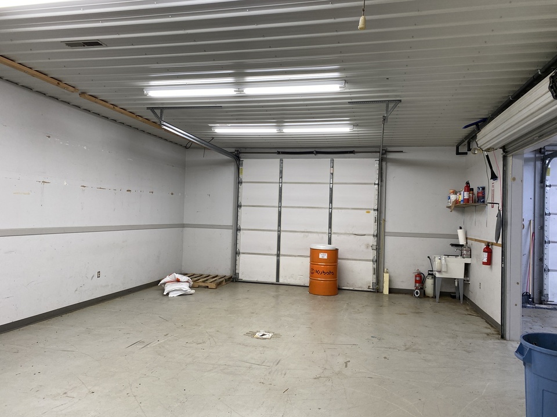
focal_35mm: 26
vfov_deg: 53.1
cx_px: 278
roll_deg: -1.6
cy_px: 208
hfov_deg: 67.3
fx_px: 418
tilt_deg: +1.9
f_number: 1.8
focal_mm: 4.25
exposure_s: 1/120
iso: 125
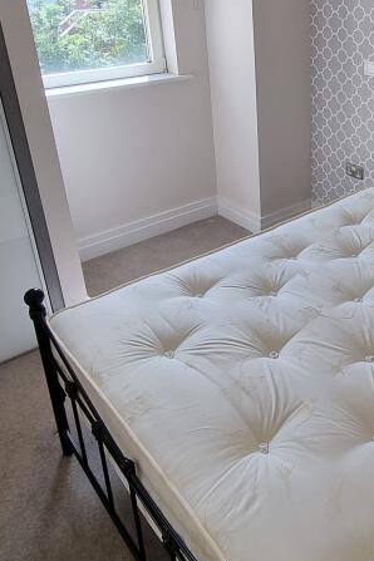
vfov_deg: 58.9
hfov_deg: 39.5
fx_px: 483
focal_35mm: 31
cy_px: 187
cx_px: 331
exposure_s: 1/151
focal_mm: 2.2
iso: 50
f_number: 2.2
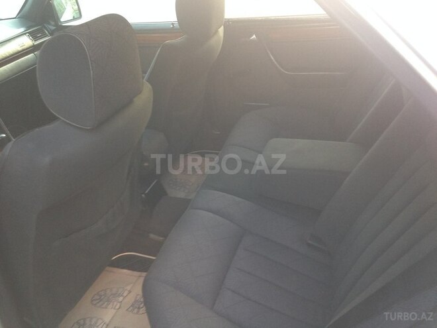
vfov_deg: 42.9
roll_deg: +3.3
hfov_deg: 55.4
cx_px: 218
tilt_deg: -33.3
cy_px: 164
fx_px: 417
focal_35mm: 33
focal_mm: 4.12
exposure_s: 1/20
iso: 125
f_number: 2.4
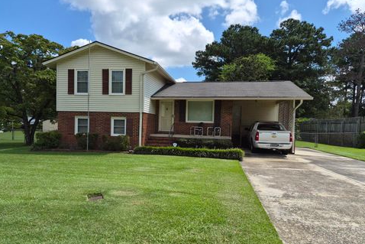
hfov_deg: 71.5
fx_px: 254
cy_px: 134
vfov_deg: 51.2
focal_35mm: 25
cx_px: 176
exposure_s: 1/6064
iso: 80
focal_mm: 5.4
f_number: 1.8
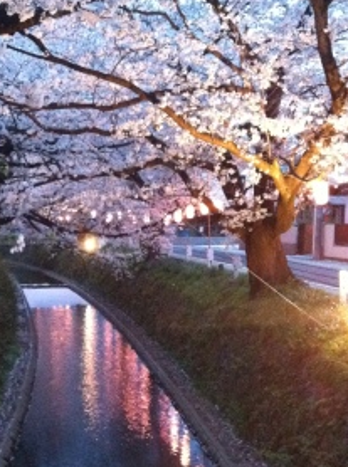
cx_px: 73
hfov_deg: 22.9
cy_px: 309
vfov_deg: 30.6
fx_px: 848
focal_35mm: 63
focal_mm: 3.85
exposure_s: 1/15
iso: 1000
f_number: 2.8
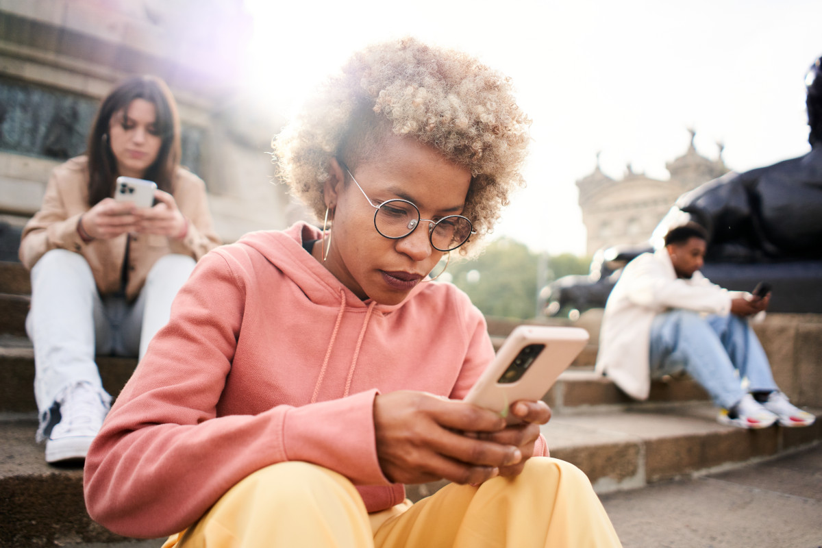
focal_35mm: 28
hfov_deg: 65.5
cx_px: 411
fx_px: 639
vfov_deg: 46.4
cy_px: 274
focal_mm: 28
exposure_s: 1/4000
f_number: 2
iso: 320
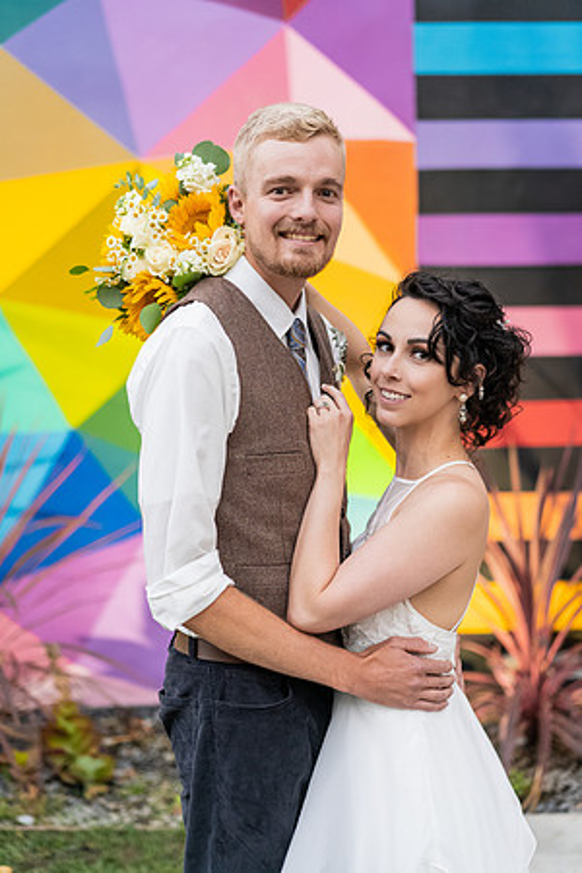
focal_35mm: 55
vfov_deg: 36.2
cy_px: 436
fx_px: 1334
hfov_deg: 24.6
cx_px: 291
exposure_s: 1/160
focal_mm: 55
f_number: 2.2
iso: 500
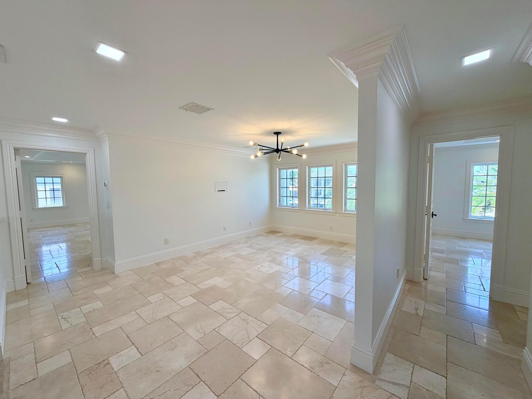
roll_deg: +1.1
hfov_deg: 102.1
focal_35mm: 14
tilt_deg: -3.6
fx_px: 215
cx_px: 266
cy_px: 200
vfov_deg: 85.7
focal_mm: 2.22
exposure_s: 1/120
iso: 64
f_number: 2.2
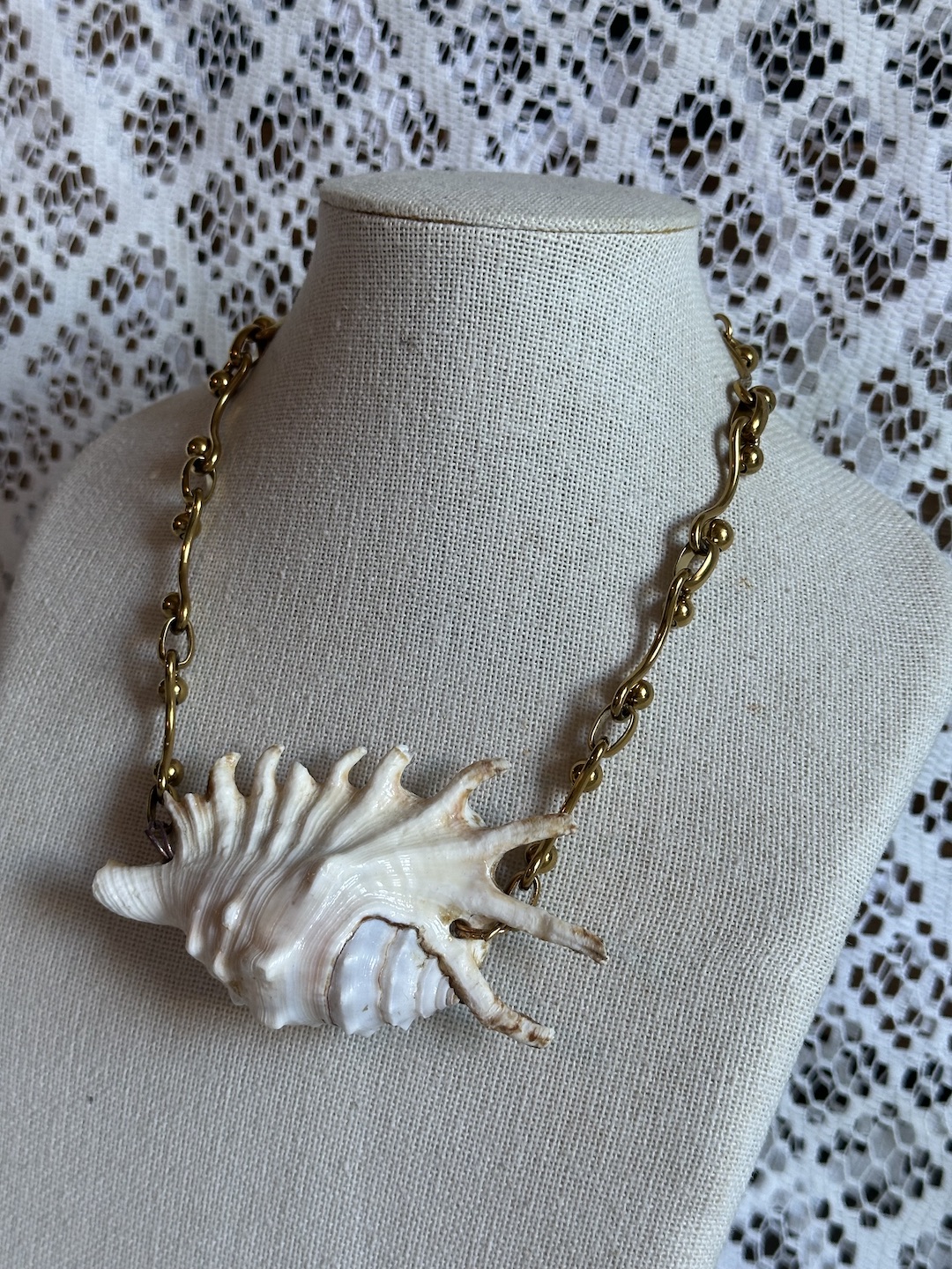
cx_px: 476
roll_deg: -2.2
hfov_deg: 30.3
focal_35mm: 48
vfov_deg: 39.7
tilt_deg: -14.7
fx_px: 1760
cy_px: 634
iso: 64
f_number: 1.78
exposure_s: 1/50
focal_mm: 6.86
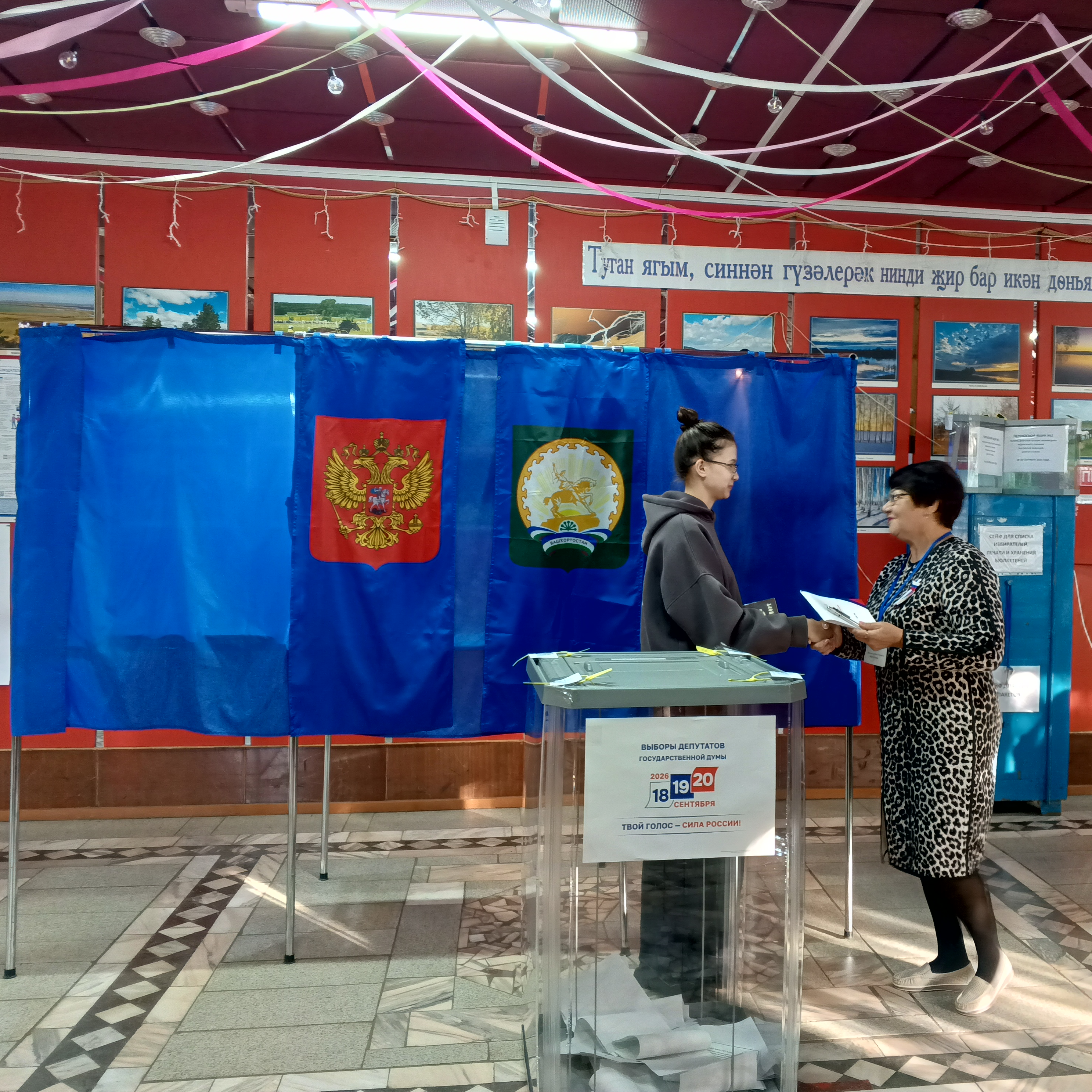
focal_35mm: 29
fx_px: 1035
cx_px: 671
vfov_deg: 55.6
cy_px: 546
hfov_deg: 55.1
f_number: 1.6
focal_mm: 4.09
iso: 279
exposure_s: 1/30
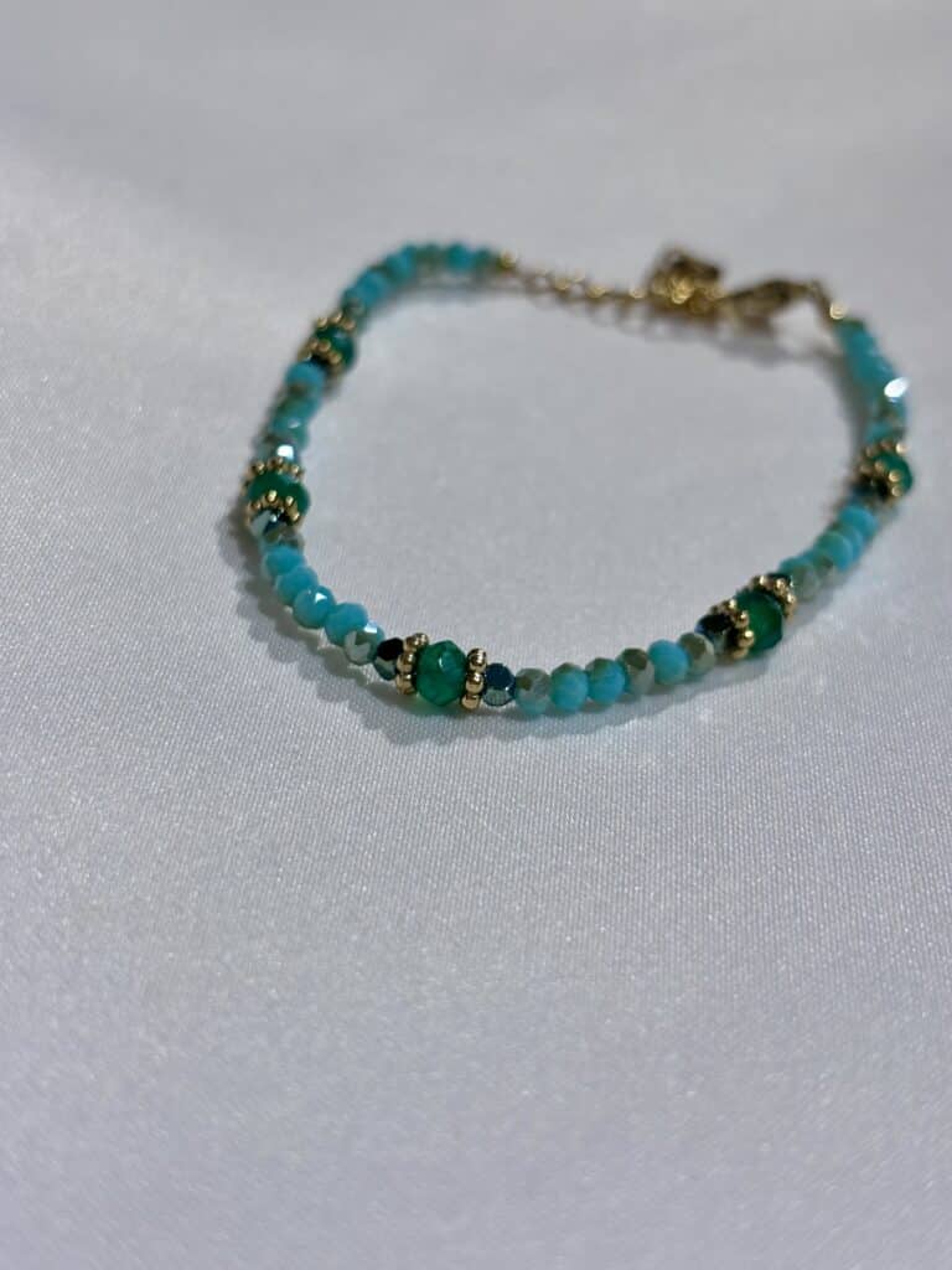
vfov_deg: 36.8
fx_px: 1907
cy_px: 635
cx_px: 476
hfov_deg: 28.0
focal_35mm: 52
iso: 32
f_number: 1.6
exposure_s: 1/249
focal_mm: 5.96
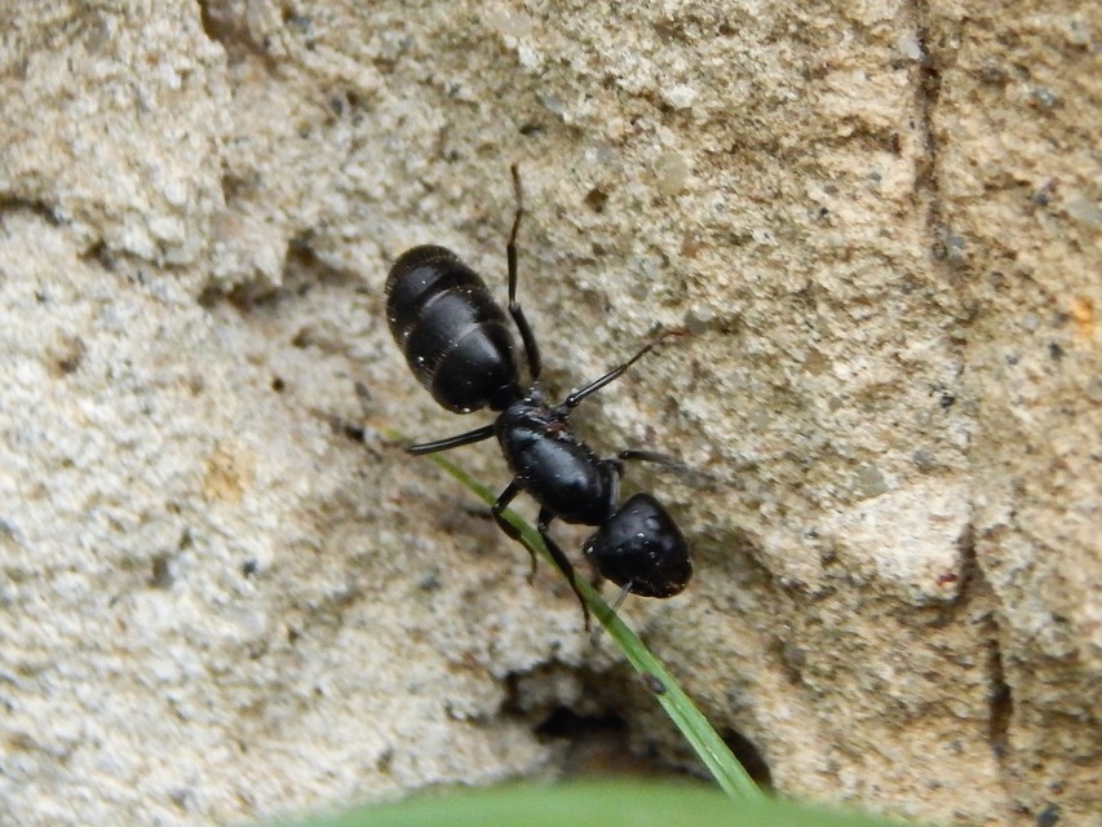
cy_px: 414
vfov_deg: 17.4
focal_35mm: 85
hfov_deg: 23.0
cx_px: 551
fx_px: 2706
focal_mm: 15.3
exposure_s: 1/25
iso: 400
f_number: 4.3
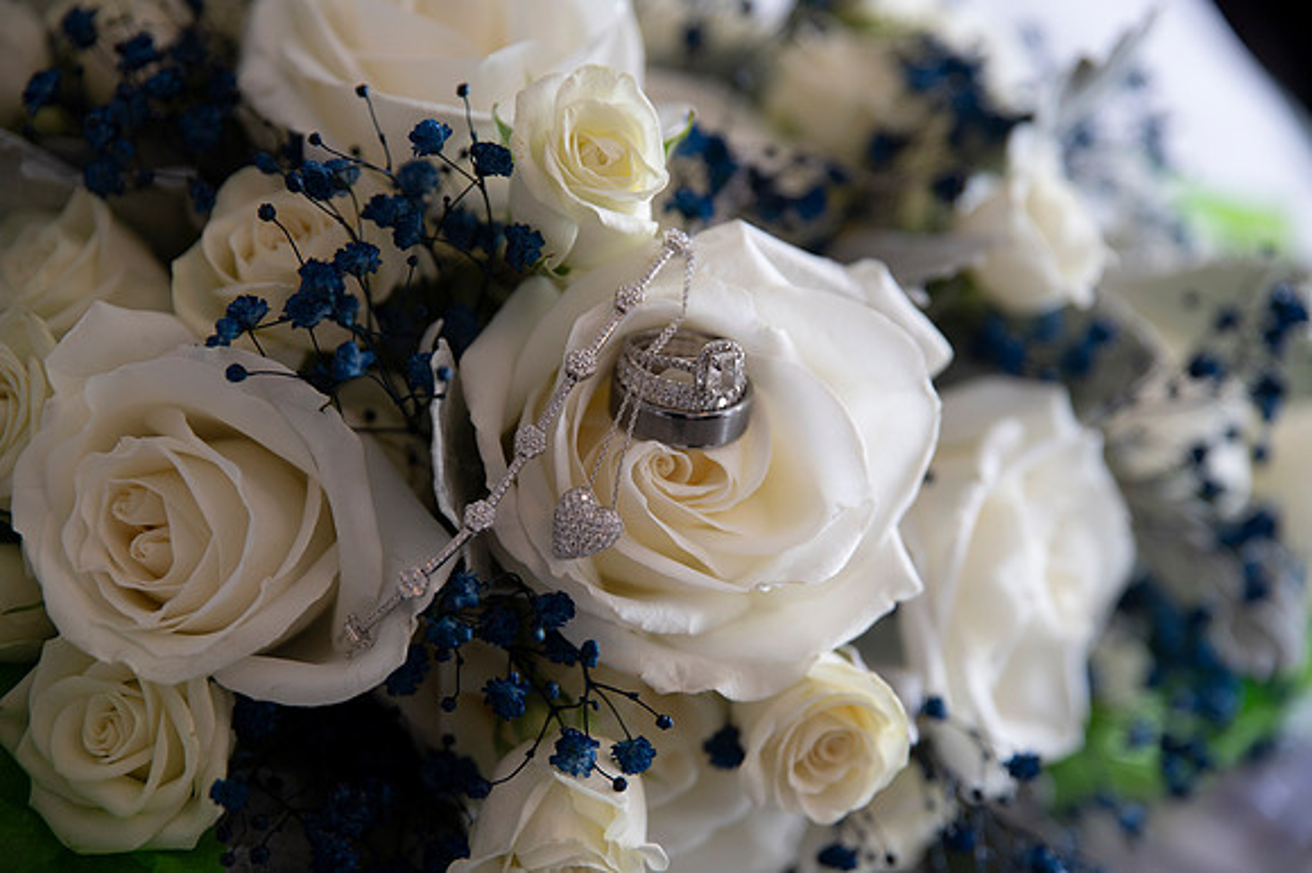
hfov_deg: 28.9
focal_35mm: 70
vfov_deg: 19.4
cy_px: 436
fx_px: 2550
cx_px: 656
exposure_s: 1/160
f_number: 2.8
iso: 400
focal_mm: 70
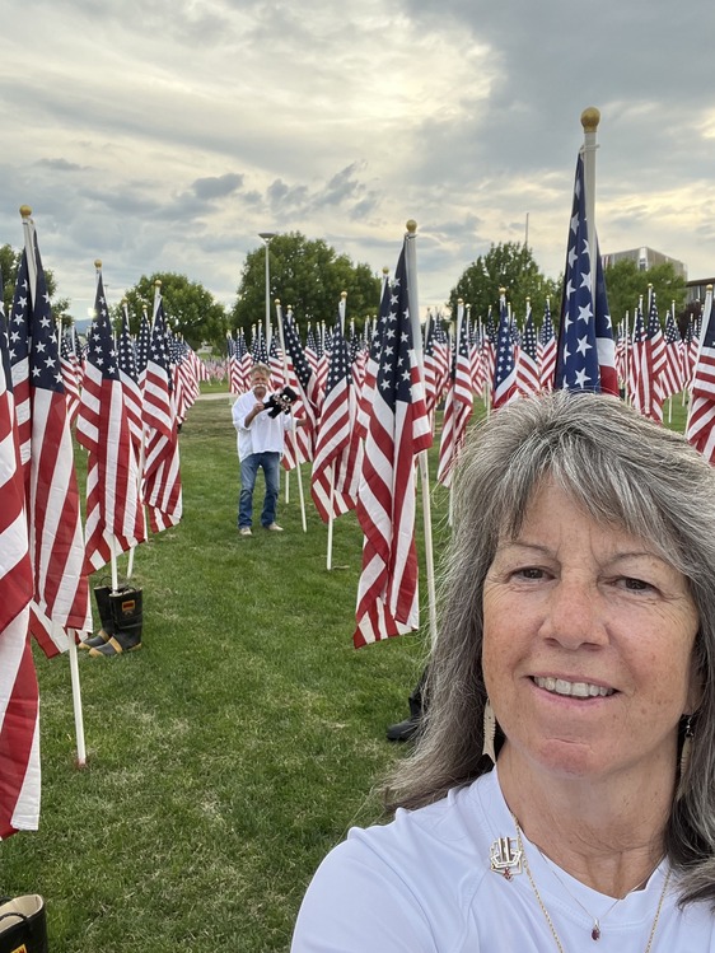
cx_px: 358
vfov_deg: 60.0
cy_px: 476
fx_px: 826
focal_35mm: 30
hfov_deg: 46.8
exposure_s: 1/172
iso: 40
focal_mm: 2.71
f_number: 2.2
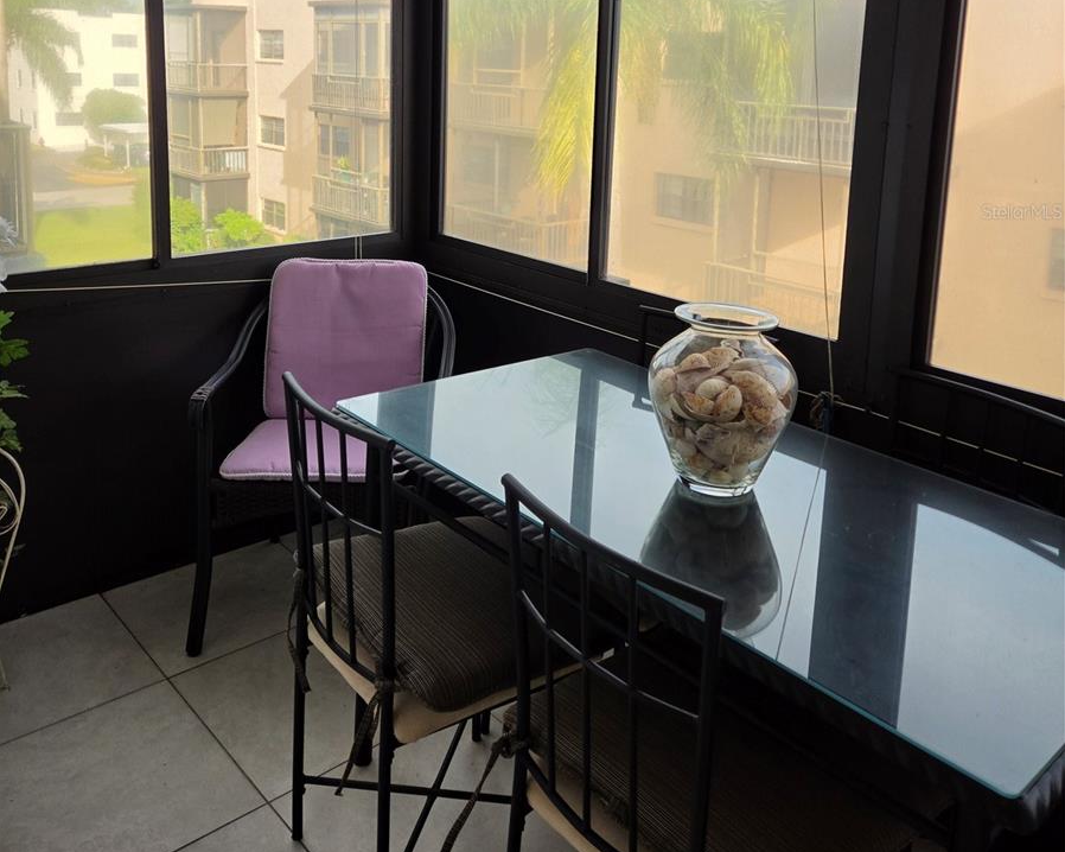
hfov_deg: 58.8
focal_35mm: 30
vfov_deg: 46.7
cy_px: 211
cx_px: 532
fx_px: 945
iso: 80
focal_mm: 5.4
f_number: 1.8
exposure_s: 1/711
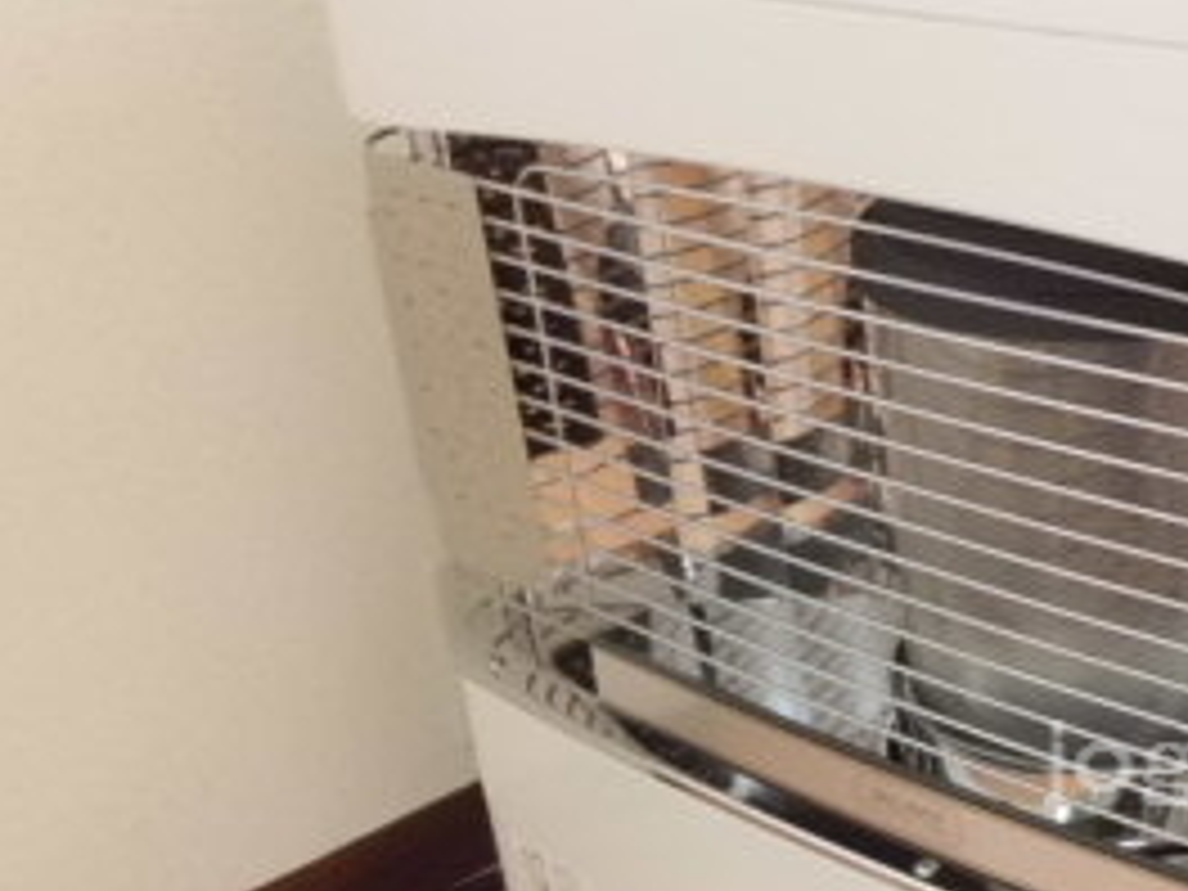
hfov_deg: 28.6
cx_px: 1210
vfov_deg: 22.9
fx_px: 2162
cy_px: 752
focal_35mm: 63
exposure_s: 1/40
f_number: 2.8
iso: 400
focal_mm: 4.7
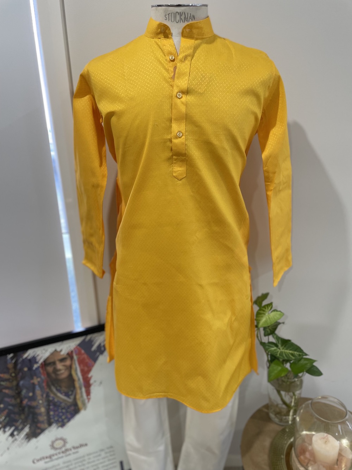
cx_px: 176
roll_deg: +1.9
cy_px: 235
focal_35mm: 26
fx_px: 352
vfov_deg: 67.3
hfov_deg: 53.1
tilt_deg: -19.4
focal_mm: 4.2
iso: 100
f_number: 1.6
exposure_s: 1/50
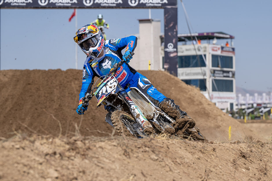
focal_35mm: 125
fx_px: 945
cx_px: 136
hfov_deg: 16.4
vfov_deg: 11.0
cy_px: 90
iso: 200
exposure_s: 1/1600
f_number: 5.6
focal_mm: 125
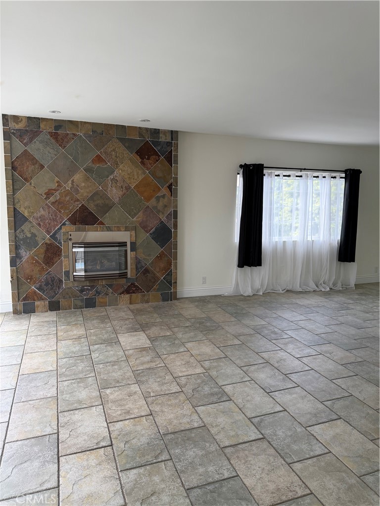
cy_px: 253
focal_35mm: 24
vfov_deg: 71.6
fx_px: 351
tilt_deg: -7.5
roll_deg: -0.9
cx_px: 190
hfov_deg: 56.8
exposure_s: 1/204
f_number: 1.78
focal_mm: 6.76
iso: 125
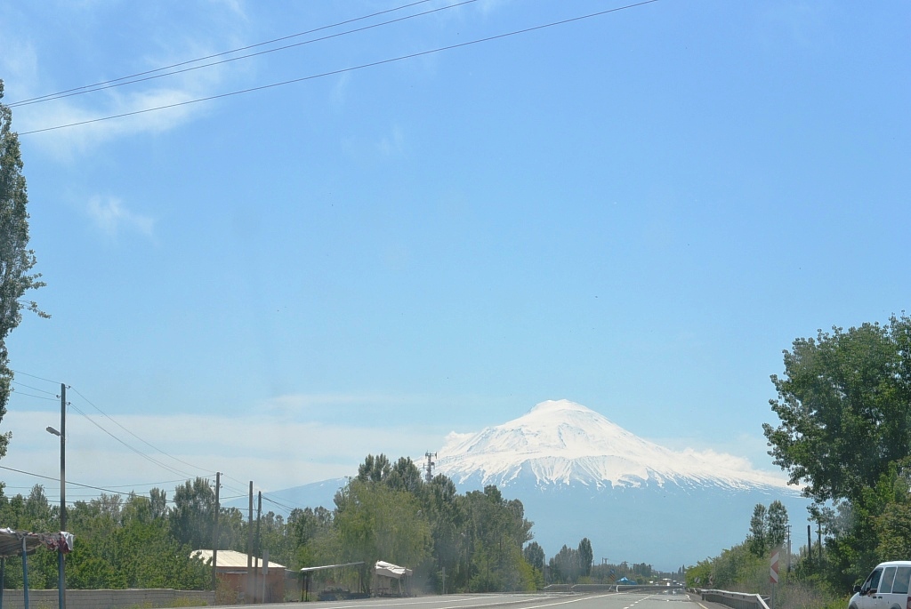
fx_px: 1874
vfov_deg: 18.5
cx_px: 456
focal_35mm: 74
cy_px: 304
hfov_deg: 27.3
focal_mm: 27.5
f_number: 5.6
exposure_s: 1/640
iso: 100
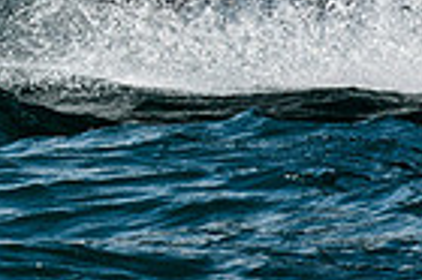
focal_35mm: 2120
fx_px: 24822
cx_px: -344
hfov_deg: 1.0
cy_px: -212
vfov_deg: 0.6
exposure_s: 1/1250
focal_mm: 340
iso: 400
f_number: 5.6
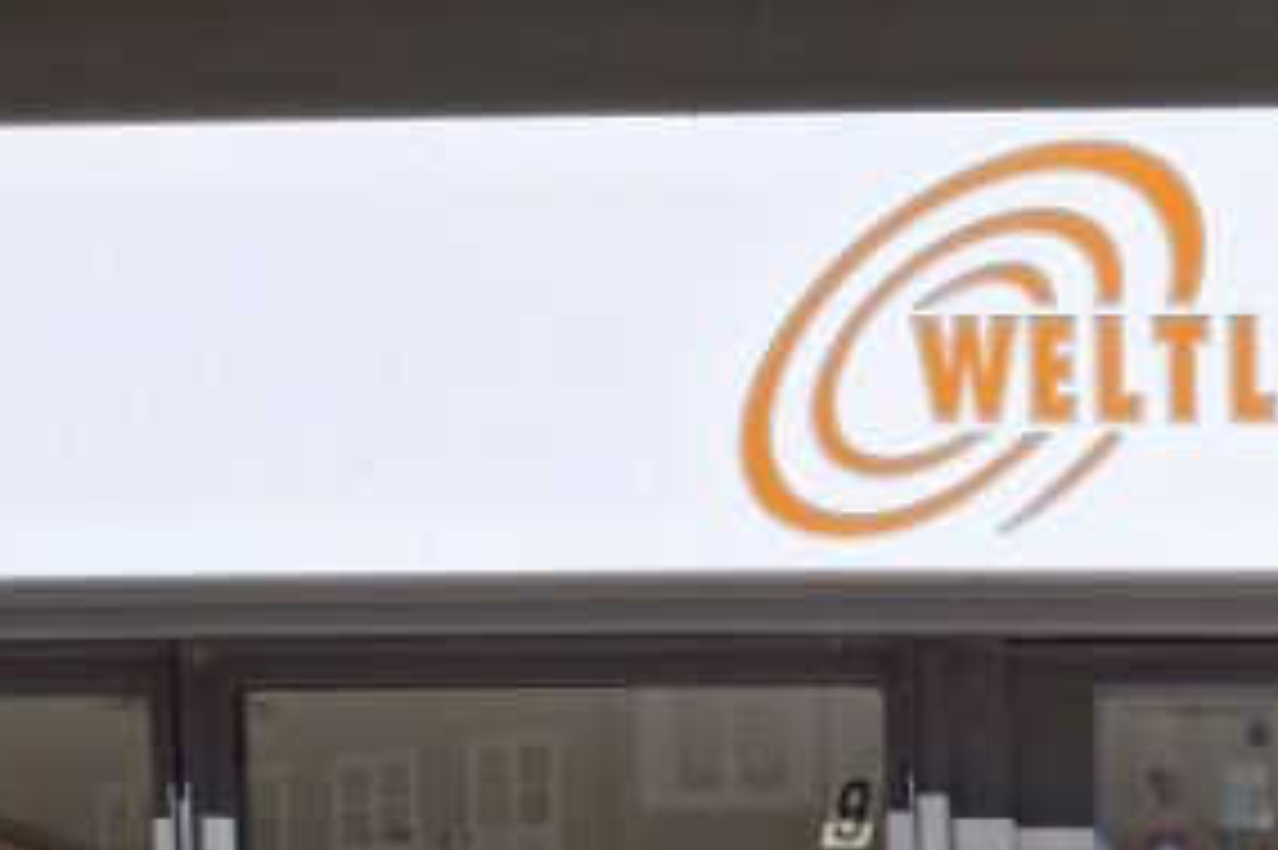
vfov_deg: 13.7
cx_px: 1634
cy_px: 1574
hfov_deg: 21.1
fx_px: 3122
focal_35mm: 88
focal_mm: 4.69
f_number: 1.8
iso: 32
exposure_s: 1/3390
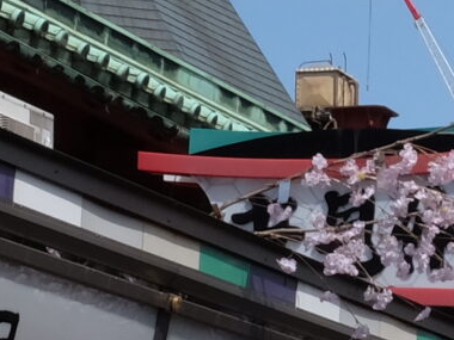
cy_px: 42
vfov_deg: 6.4
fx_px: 3056
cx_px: 855
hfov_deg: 8.2
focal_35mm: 233
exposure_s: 1/180
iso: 400
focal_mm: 24.3
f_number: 20
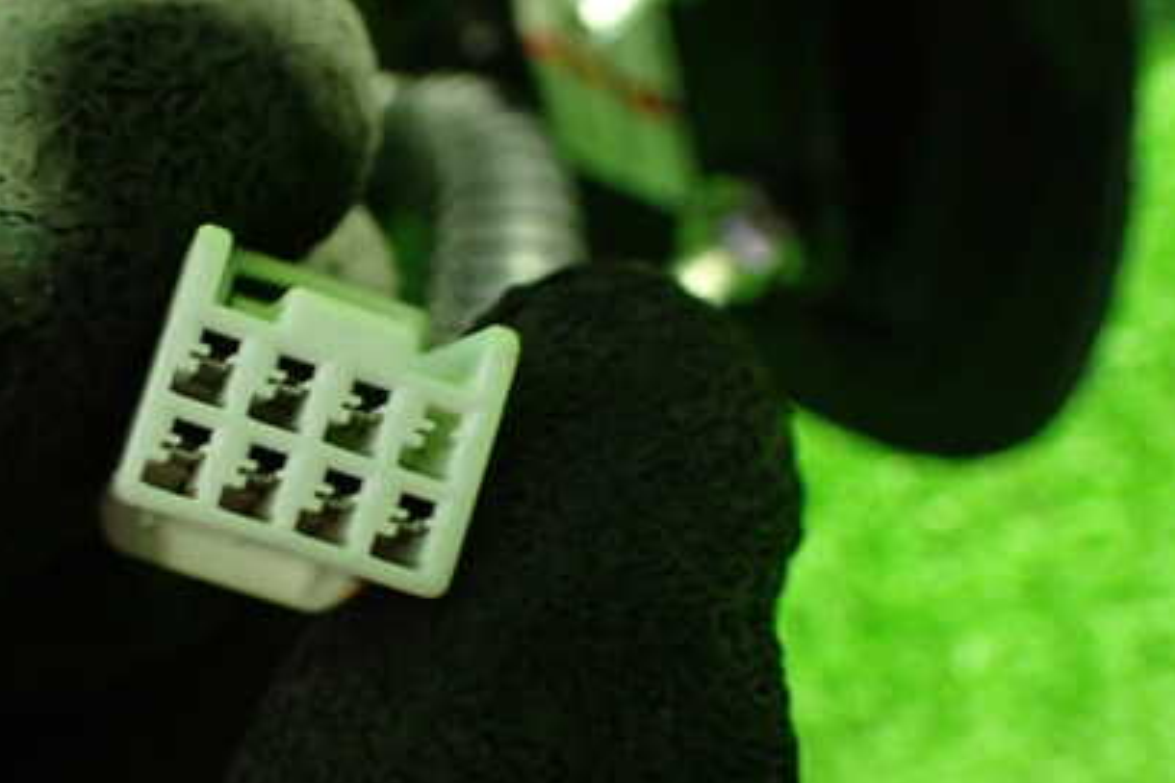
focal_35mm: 46
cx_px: 326
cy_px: 462
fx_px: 1501
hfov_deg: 41.8
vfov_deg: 29.2
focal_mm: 5.4
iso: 1000
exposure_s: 1/30
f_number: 2.3
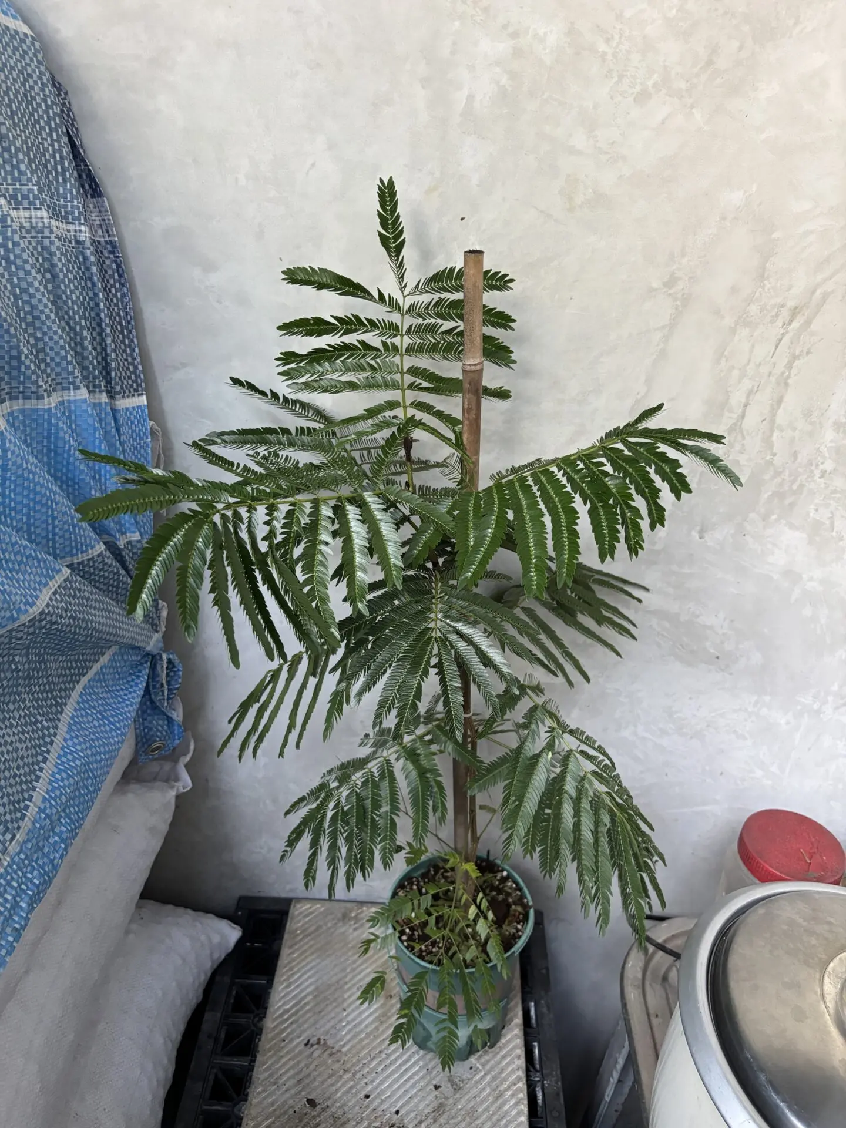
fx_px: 847
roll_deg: -5.3
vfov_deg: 67.3
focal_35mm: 26
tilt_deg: -27.8
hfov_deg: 53.1
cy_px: 564
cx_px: 423
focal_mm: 5.96
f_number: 1.6
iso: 320
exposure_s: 1/60
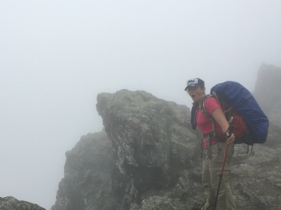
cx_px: 100
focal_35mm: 45
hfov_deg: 41.7
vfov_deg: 32.1
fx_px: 365
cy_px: 128
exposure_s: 1/999
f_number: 2.2
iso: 25
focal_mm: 4.15
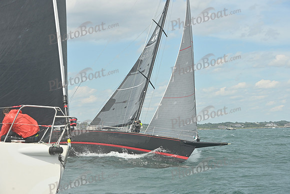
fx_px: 886
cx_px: 145
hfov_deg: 18.6
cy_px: 97
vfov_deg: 12.5
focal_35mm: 110
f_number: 9
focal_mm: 110
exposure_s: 1/1250
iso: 320
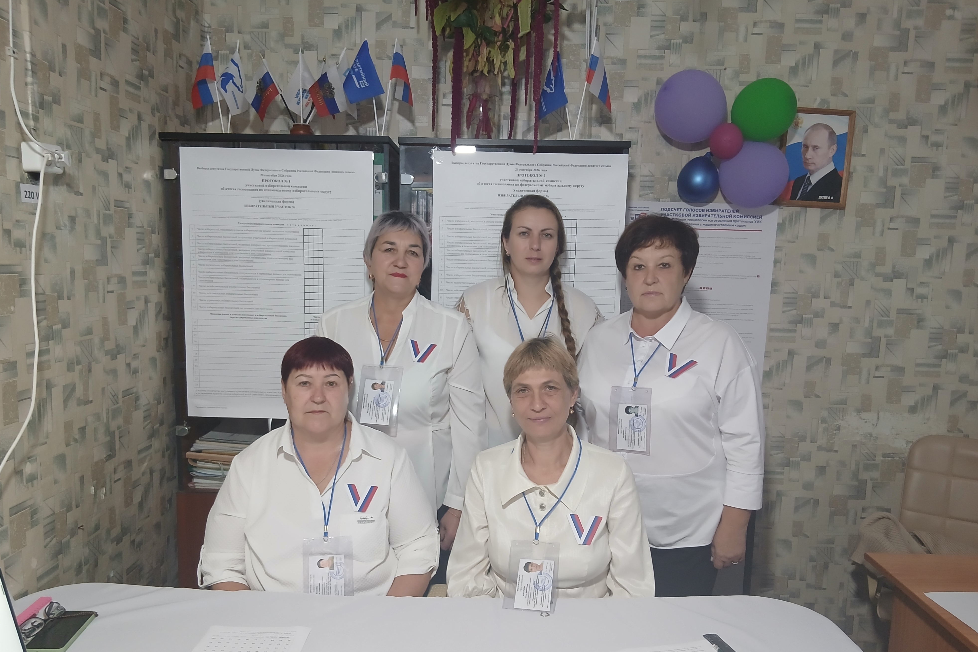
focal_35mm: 28
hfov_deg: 65.5
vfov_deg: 46.3
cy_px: 373
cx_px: 475
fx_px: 761
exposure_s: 1/33.3
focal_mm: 3.98
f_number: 1.8
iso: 250
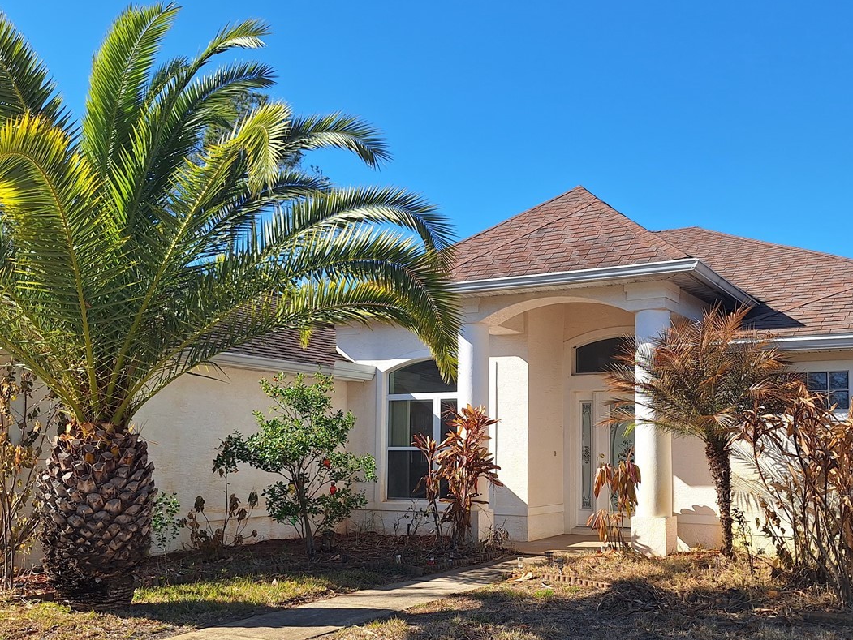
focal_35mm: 35
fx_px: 863
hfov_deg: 52.2
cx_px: 518
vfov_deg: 40.5
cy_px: 393
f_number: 1.8
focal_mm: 5.54
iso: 40
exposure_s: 1/2033
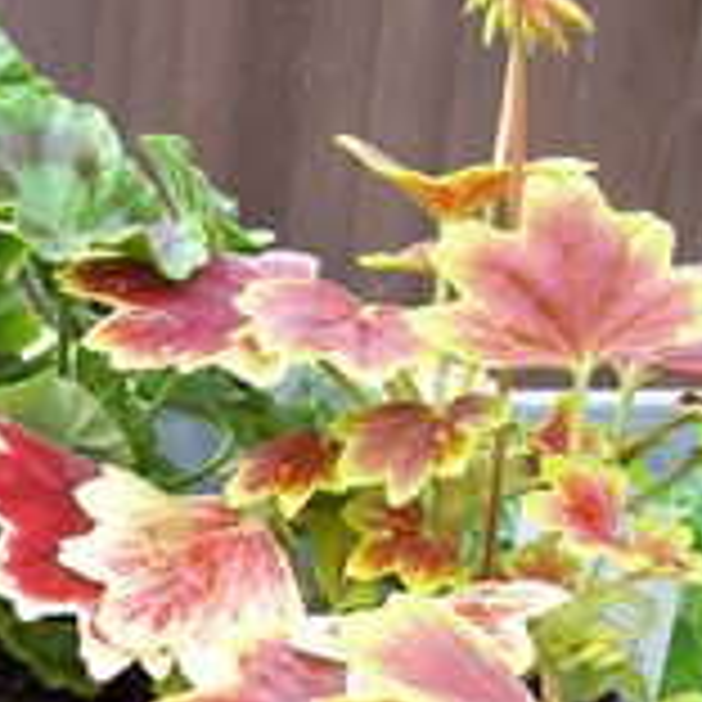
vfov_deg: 19.3
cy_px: 446
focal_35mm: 90
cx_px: 76
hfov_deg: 19.0
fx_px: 2065
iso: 80
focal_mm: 6
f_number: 2.7
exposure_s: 1/152
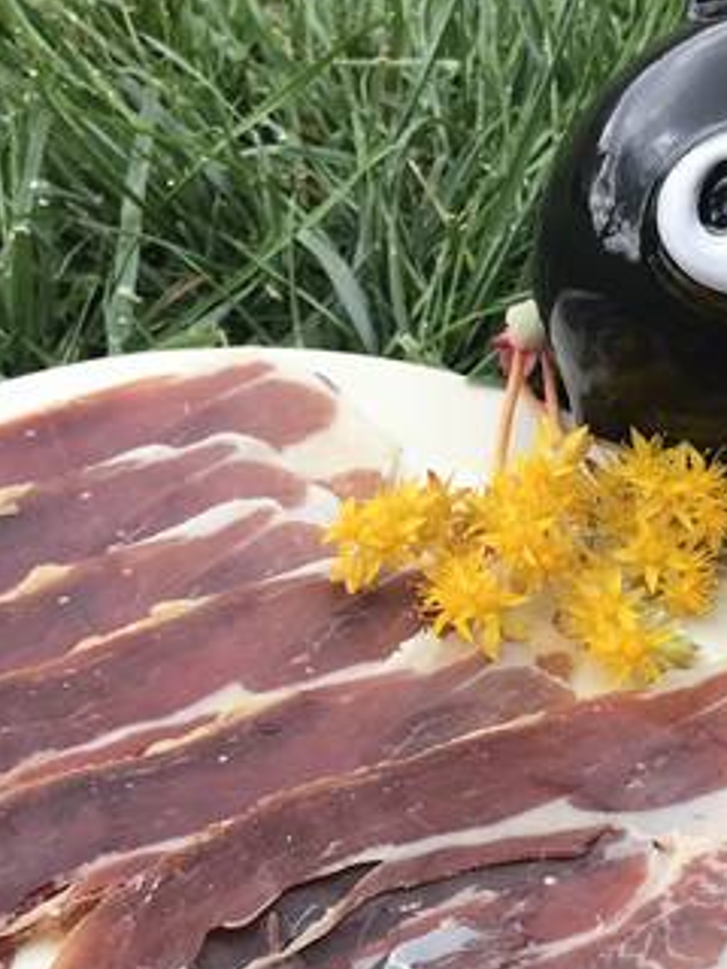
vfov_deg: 27.7
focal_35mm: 70
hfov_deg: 21.0
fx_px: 1960
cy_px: 581
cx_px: 427
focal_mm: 3.99
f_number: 1.8
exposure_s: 1/520
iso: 20
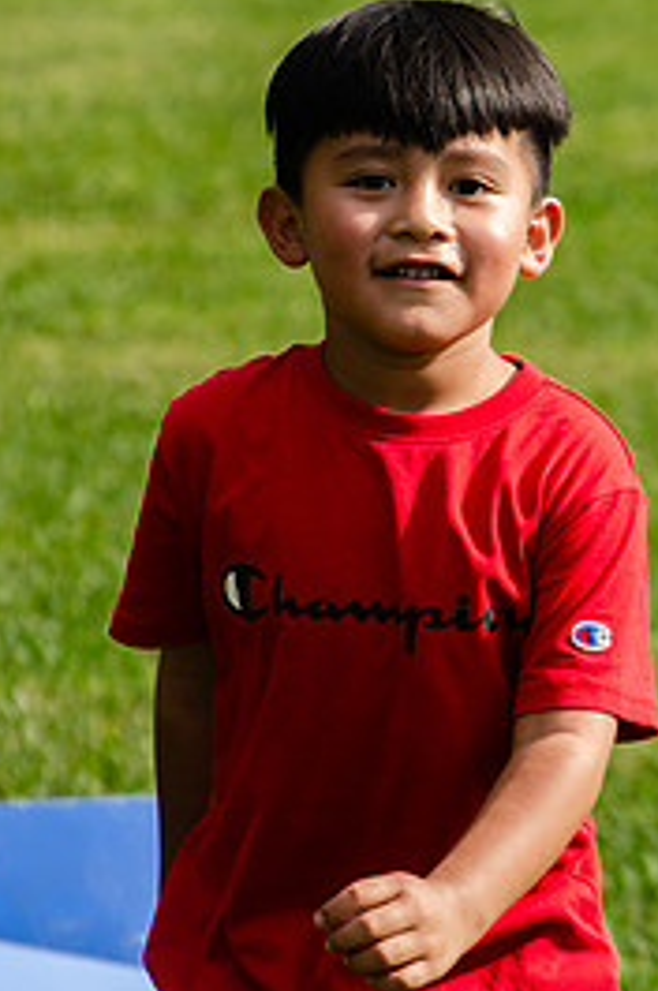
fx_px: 10500
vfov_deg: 5.4
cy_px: 434
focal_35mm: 382
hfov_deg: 3.6
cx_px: 460
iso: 200
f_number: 6.3
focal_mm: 150
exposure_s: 1/640
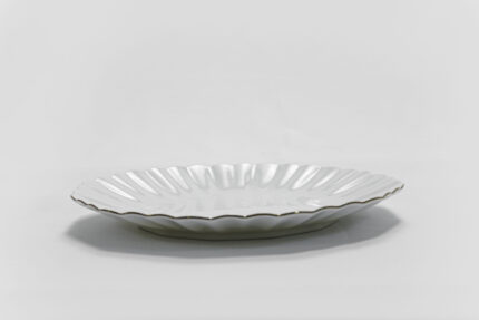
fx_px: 812
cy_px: 160
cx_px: 240
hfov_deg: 32.9
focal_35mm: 61
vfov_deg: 22.3
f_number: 13
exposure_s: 1/100
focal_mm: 61
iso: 3200
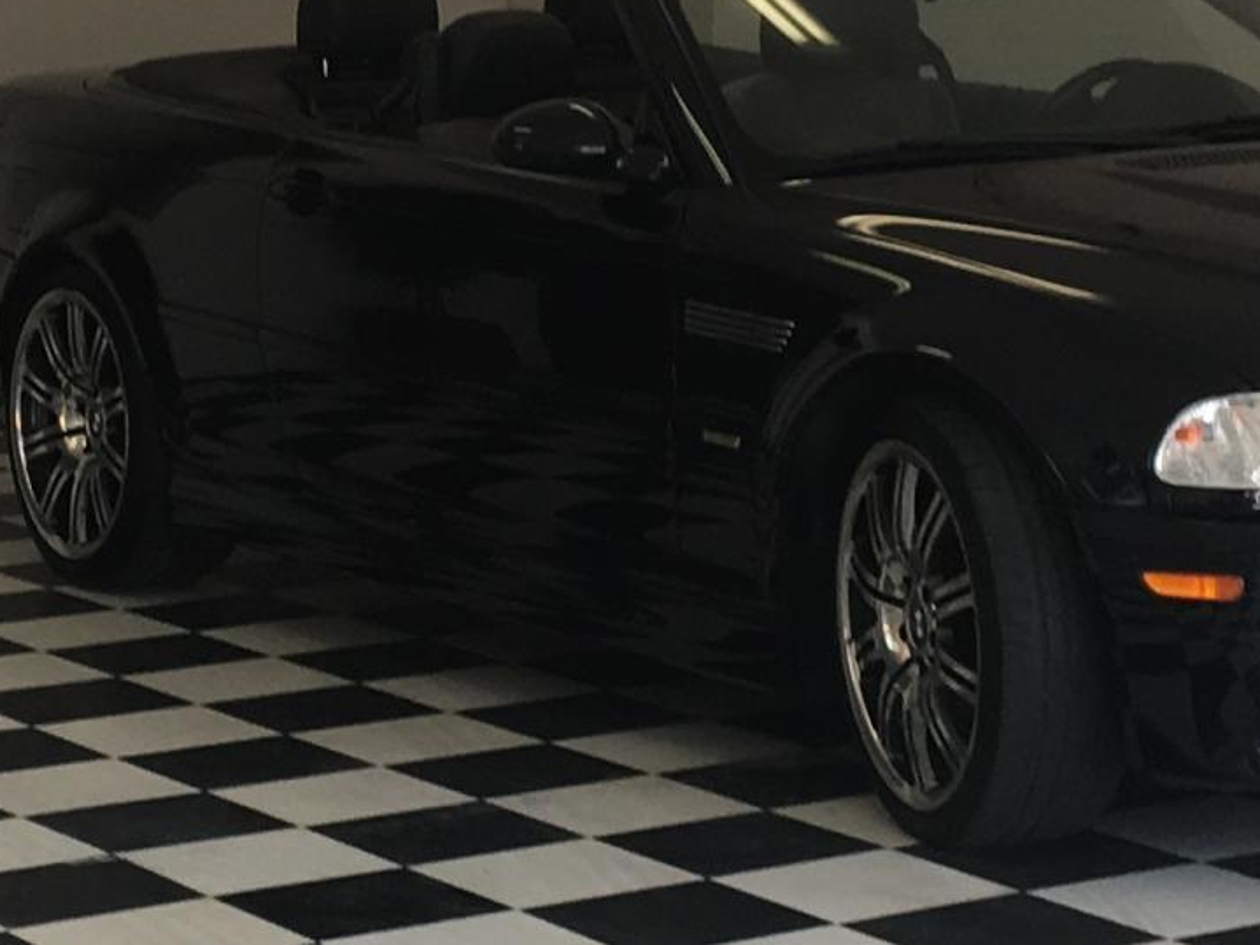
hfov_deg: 16.3
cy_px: 409
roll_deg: +2.0
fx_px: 4404
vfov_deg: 12.2
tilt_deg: -7.1
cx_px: 459
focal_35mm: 121
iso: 32
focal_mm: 4.15
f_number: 2.2
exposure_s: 1/120
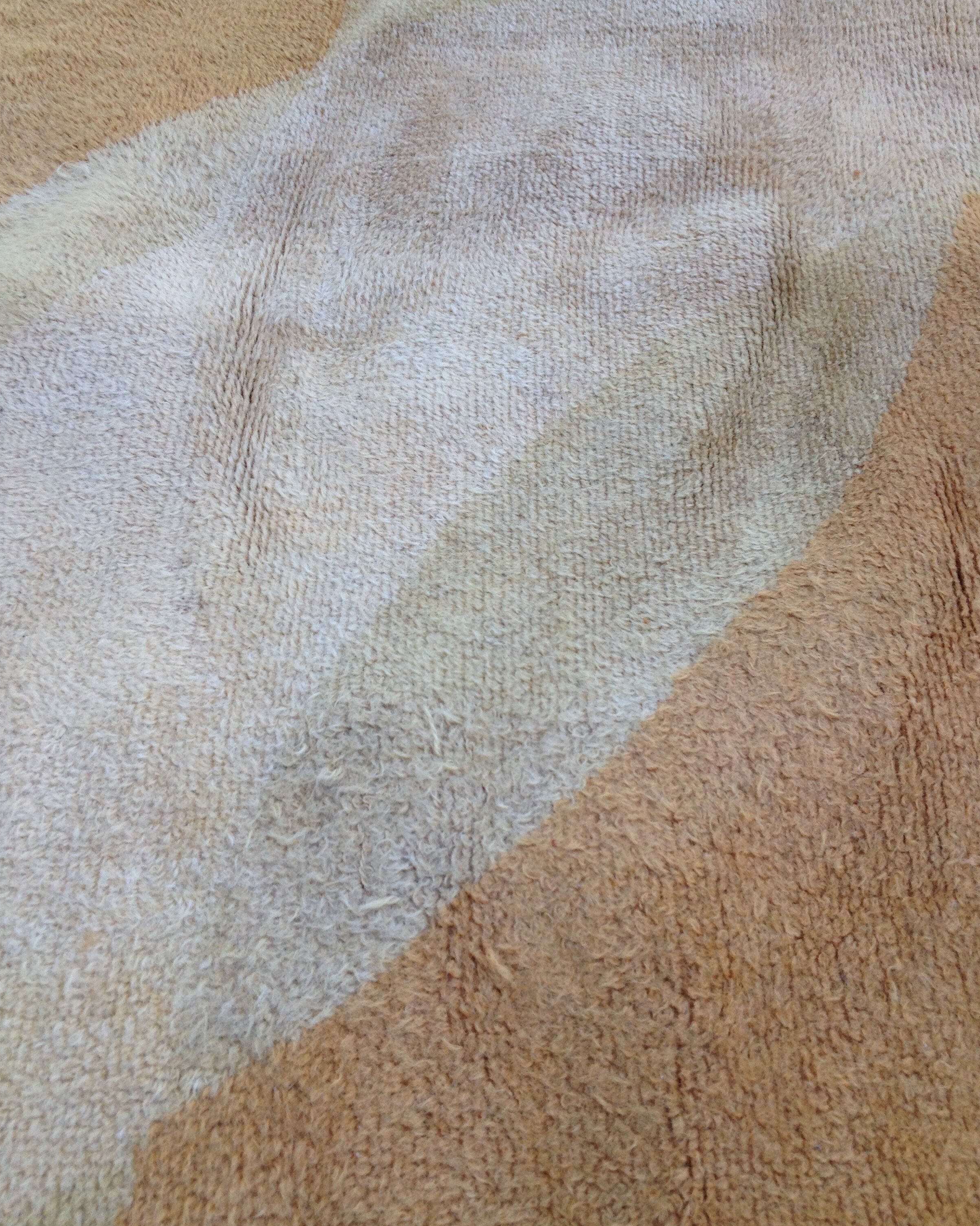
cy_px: 644
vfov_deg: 49.1
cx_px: 491
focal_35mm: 37
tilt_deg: -58.1
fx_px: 1342
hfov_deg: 40.1
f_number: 2.4
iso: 64
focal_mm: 4.28
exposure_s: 1/120
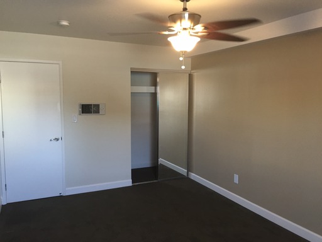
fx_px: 270
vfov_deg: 48.2
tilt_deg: -5.1
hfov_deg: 61.7
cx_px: 161
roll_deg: -0.2
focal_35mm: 29
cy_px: 121
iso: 100
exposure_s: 1/30
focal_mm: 4.15
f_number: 2.2
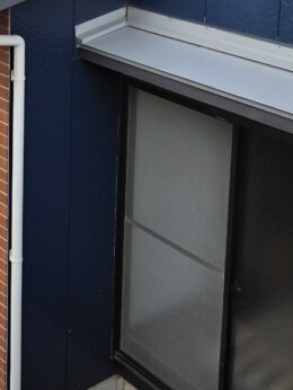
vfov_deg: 26.4
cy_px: -36
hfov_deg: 21.1
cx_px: 18
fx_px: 766
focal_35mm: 68
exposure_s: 1/359
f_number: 1.7
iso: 32
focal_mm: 6.3
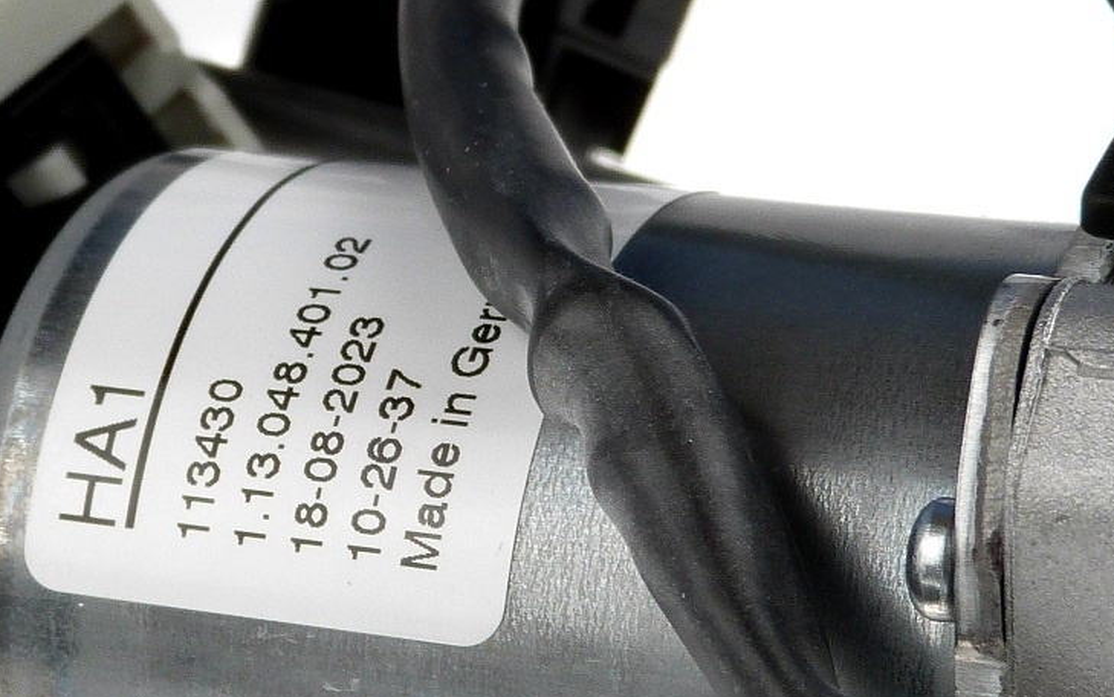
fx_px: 5648
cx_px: 269
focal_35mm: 186
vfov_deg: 7.1
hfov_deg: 11.2
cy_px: 410
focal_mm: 11.6
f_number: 3.3
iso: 100
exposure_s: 1/80
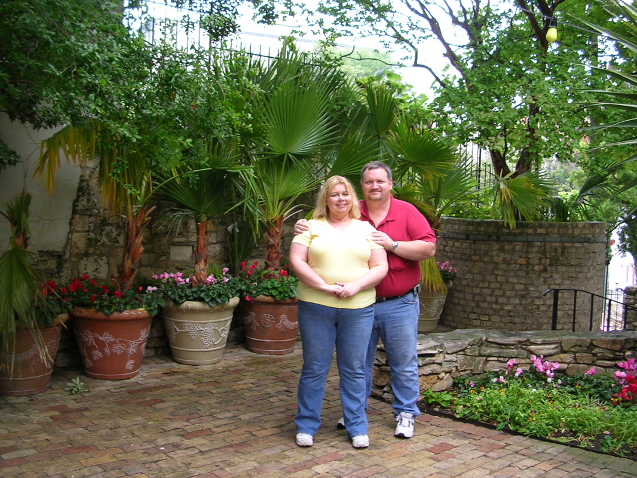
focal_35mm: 38
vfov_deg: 37.7
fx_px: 699
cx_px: 318
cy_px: 239
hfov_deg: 49.0
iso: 50
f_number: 2.8
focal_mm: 5.8
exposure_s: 1/60.4
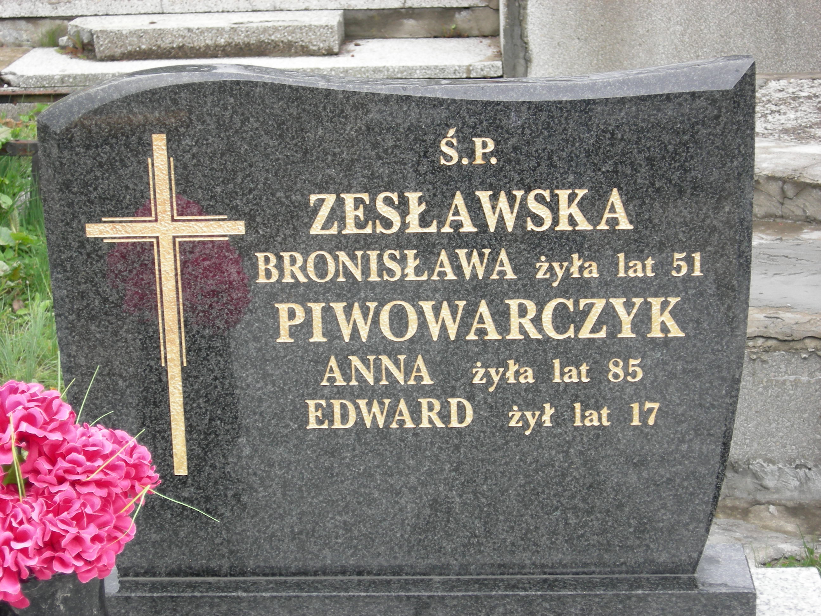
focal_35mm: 85
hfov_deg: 23.0
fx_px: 2016
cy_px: 308
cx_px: 410
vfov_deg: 17.4
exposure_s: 1/101
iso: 64
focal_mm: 17.7
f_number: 4.1
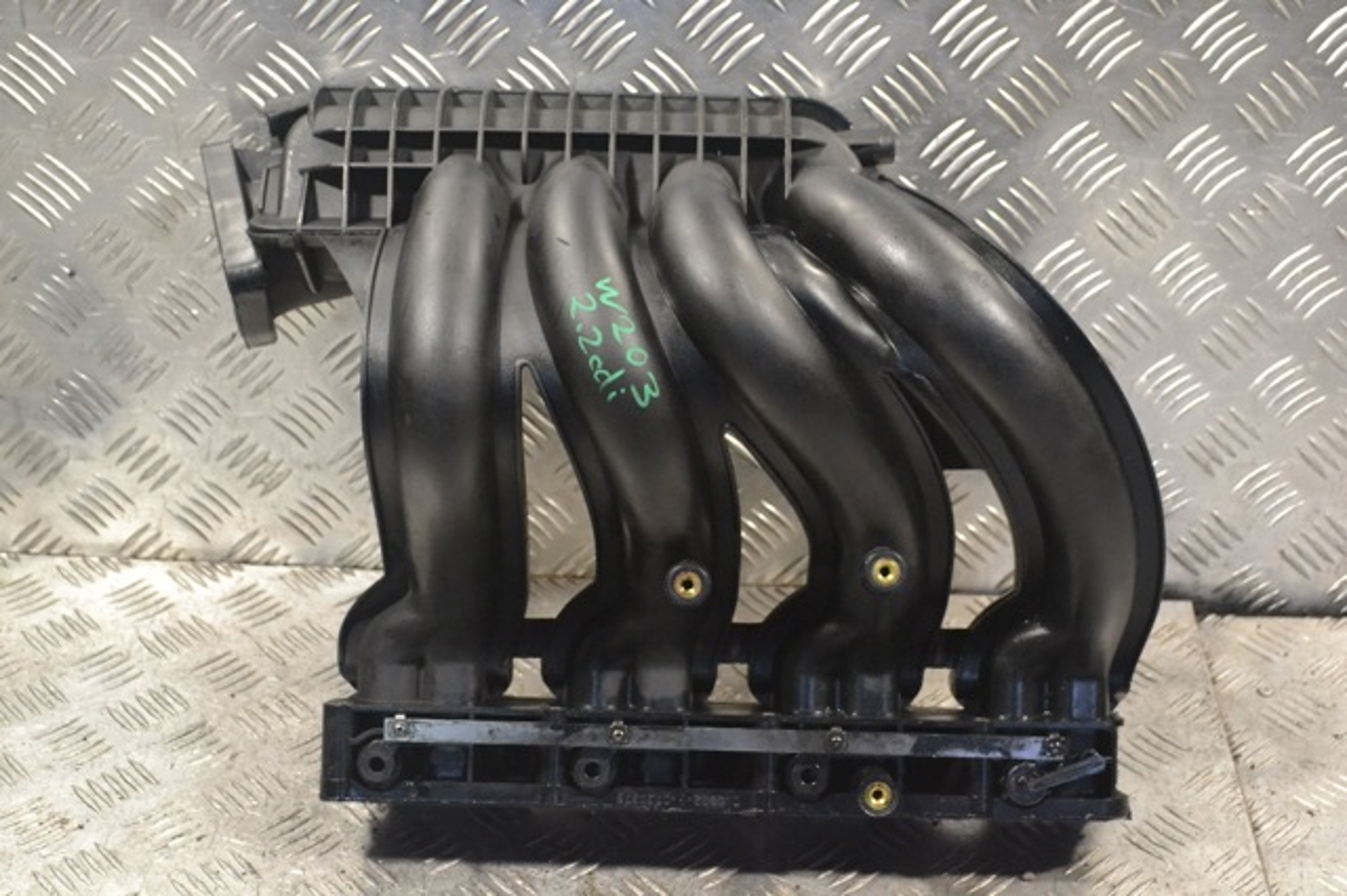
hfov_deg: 36.9
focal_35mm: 54
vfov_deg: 25.0
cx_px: 674
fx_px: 2019
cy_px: 448
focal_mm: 36
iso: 3200
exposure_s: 1/160
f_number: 6.3
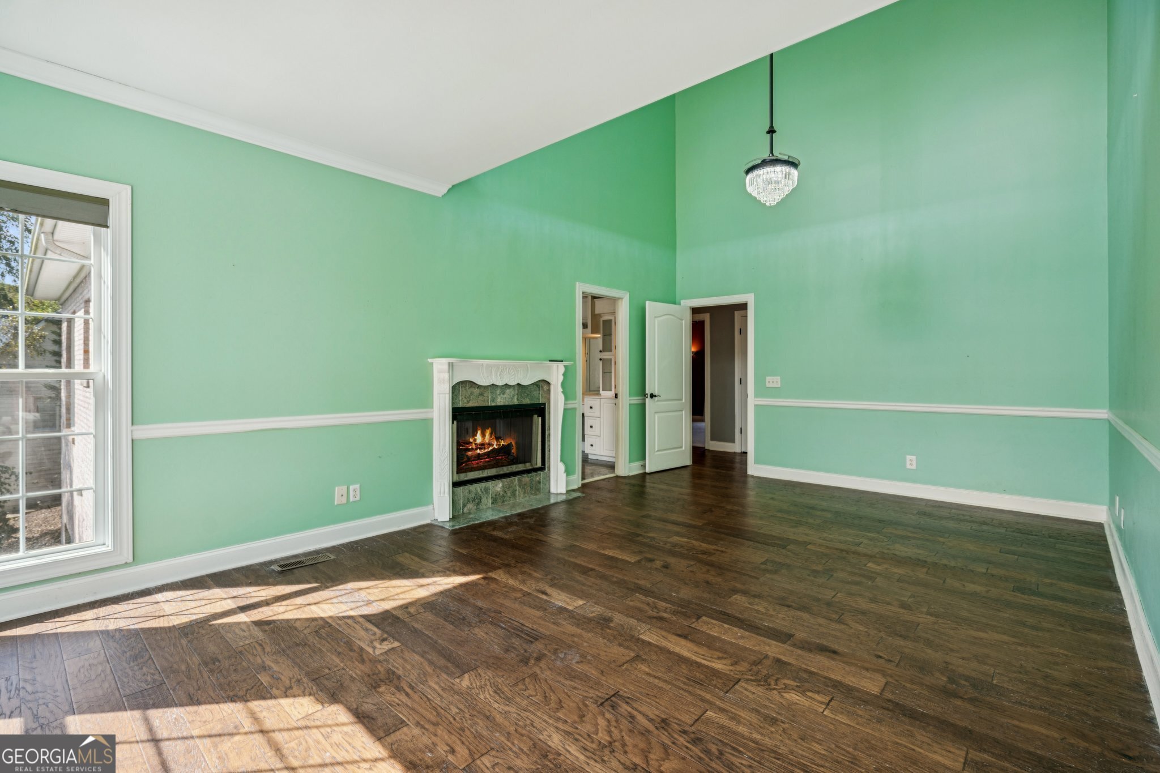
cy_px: 386
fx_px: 515
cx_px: 580
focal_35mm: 16
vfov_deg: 73.7
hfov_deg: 96.7
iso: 400
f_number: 5.6
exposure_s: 1/320
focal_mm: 16
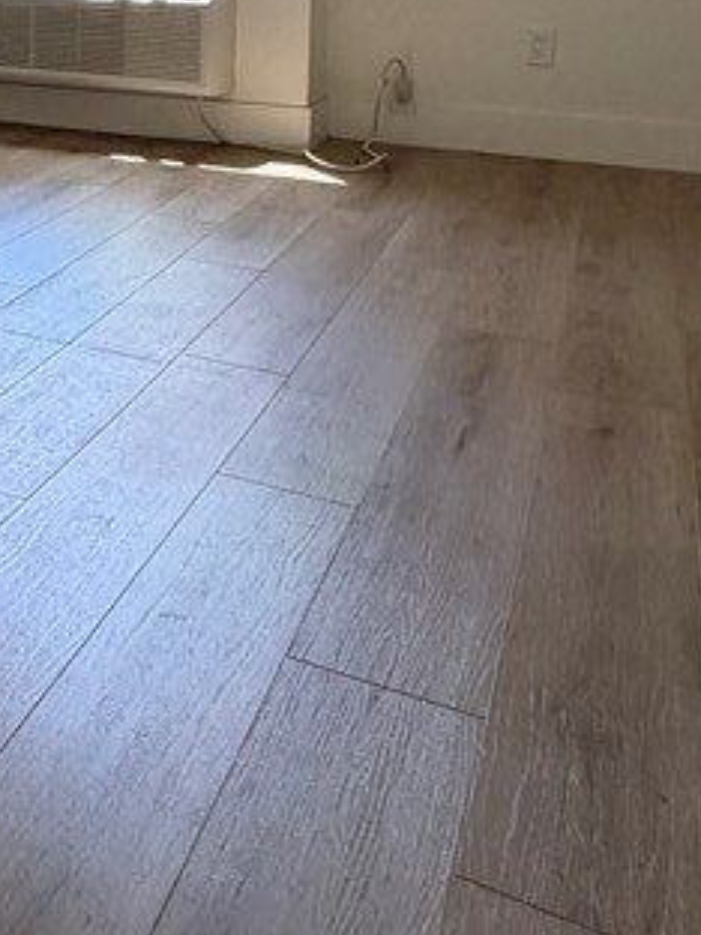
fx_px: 1242
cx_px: -132
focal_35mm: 46
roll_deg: -1.0
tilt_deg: -1.6
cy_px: -21
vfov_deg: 36.6
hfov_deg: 27.8
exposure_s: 1/120
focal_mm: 2.22
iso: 200
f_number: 2.2
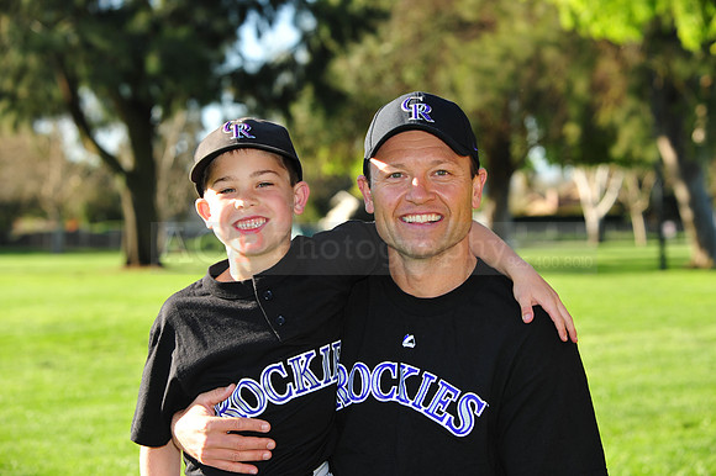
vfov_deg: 13.7
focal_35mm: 100
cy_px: 238
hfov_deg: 20.4
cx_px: 358
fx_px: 1988
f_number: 6.3
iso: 200
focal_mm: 100
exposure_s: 1/250
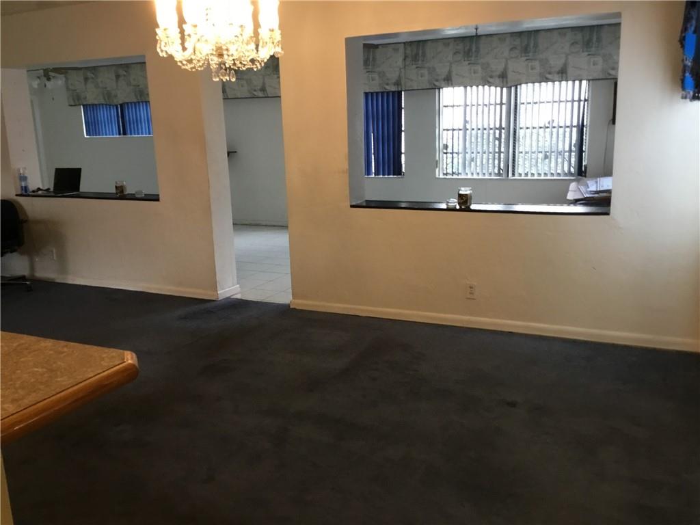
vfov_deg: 45.4
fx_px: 627
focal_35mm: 31
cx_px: 350
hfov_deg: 58.4
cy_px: 262
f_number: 2.4
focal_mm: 3.3
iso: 100
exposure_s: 1/30
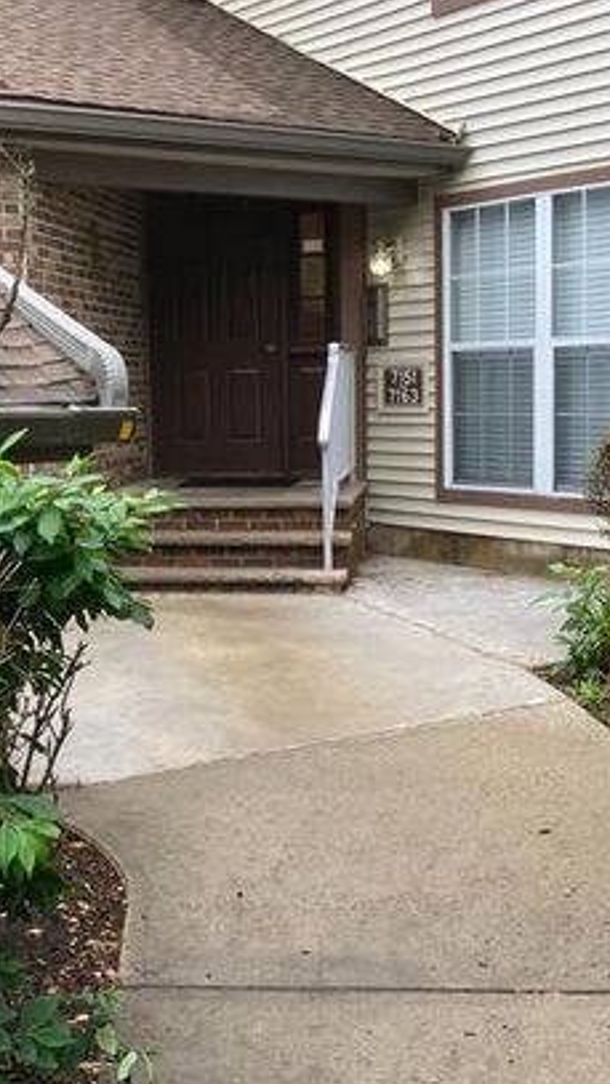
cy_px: 526
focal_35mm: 50
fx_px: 1437
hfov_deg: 23.8
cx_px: 189
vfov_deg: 41.3
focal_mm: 3.99
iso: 25
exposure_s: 1/121
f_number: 1.8
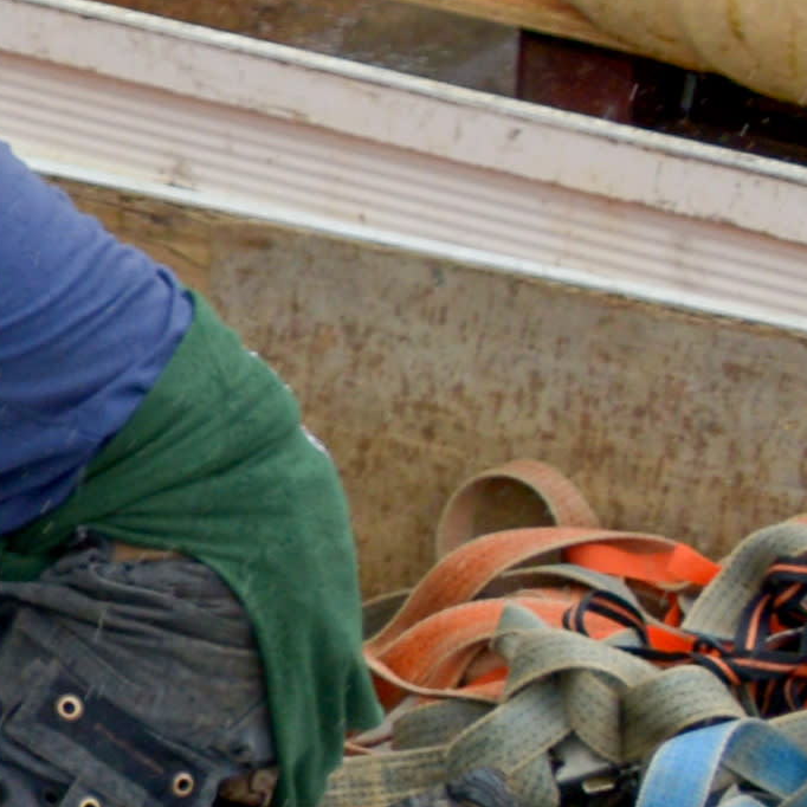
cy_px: -990
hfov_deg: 7.3
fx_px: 5539
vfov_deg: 7.8
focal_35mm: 210
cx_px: -1645
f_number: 5
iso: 400
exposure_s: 1/400
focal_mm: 28
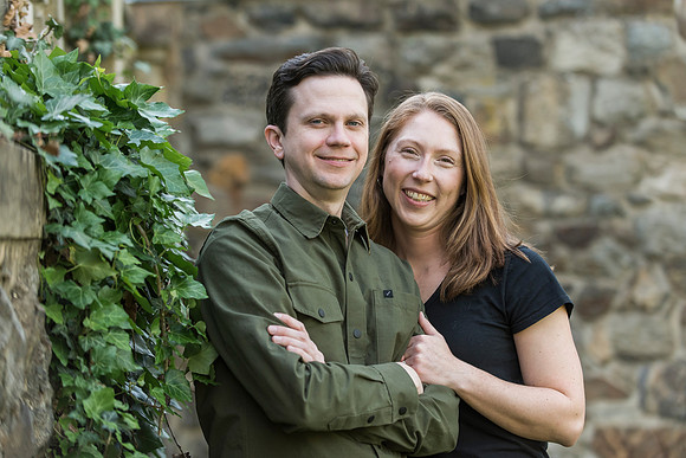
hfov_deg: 20.0
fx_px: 1942
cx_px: 357
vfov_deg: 13.4
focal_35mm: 102
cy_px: 220
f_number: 3.2
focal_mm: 98
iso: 800
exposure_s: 1/500
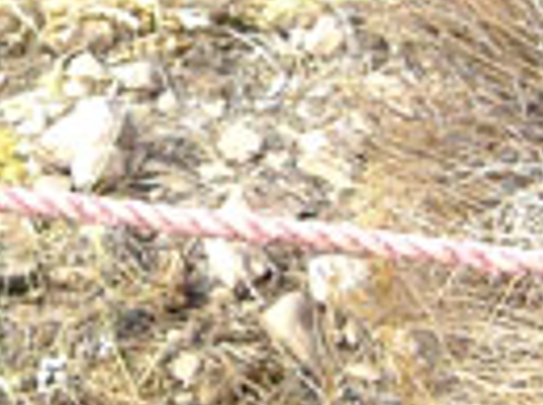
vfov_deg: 7.8
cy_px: 69
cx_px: 58
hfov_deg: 10.4
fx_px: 2959
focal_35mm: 189
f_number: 2.8
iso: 80
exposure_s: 1/500
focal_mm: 5.8
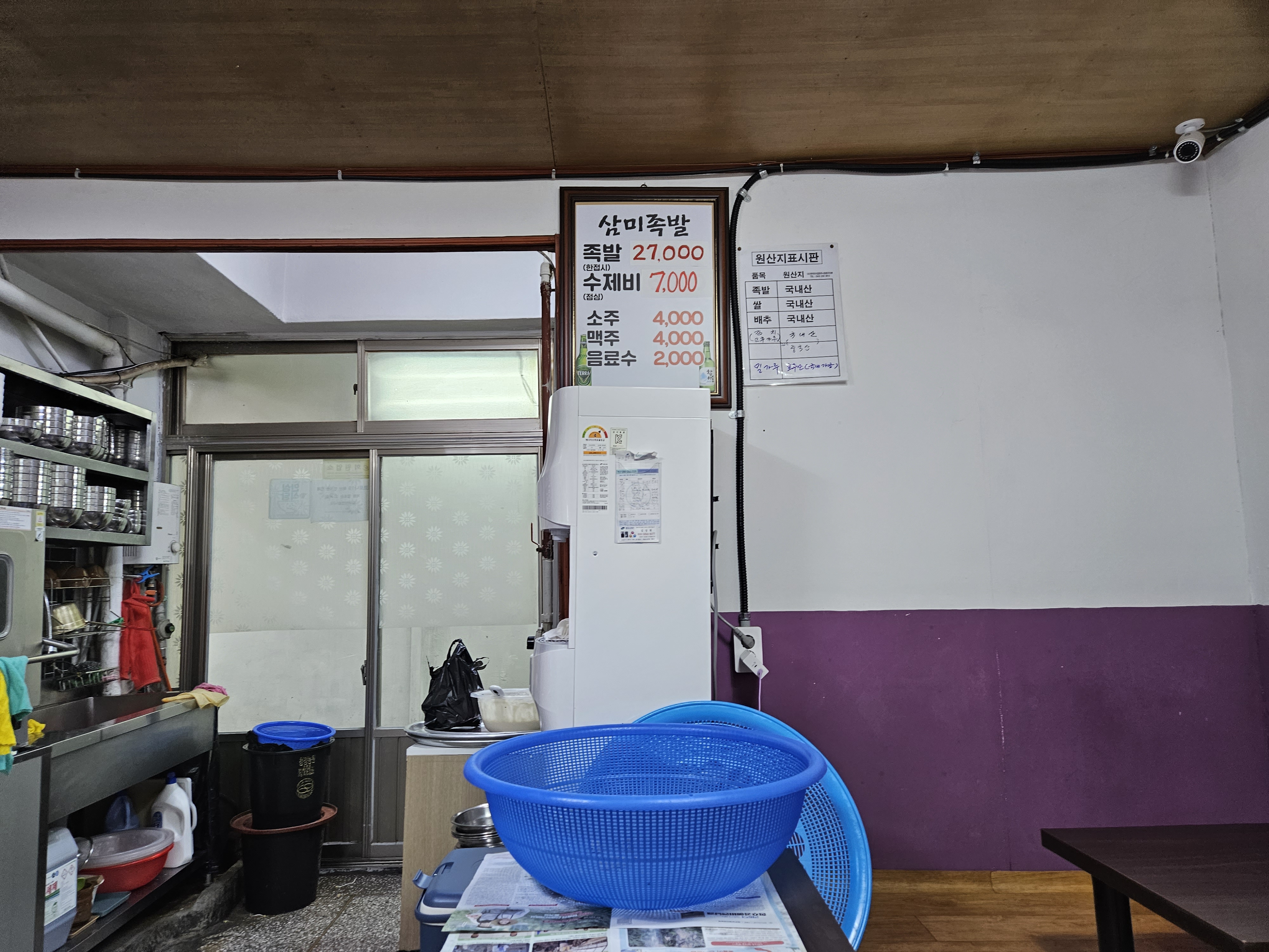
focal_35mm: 23
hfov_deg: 73.9
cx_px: 634
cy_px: 476
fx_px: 843
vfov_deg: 58.9
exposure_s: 1/120
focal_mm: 5.4
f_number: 1.8
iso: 160
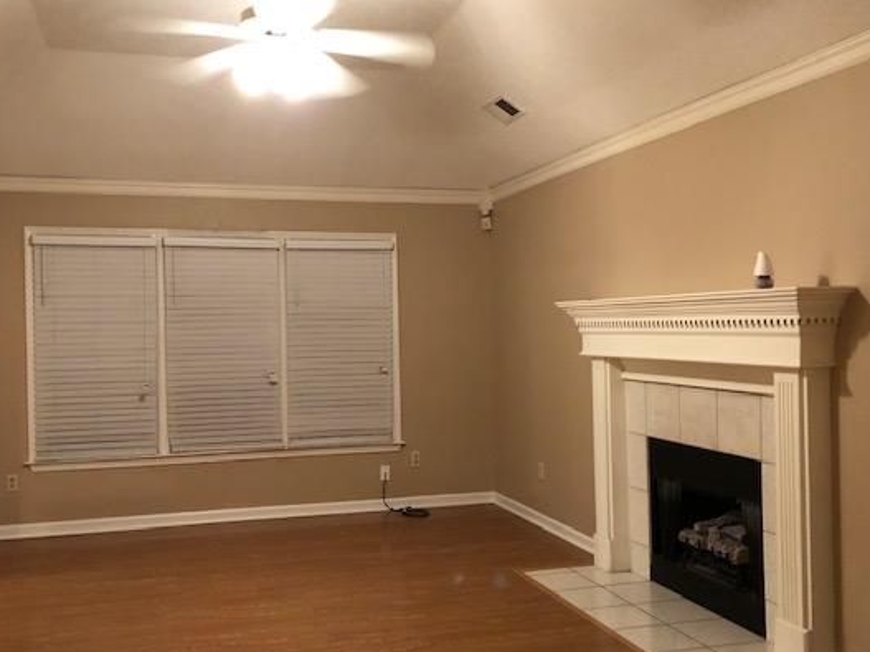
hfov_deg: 53.8
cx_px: 380
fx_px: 854
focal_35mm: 34
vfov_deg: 41.8
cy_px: 330
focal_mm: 4
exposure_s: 1/5
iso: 80
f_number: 1.8
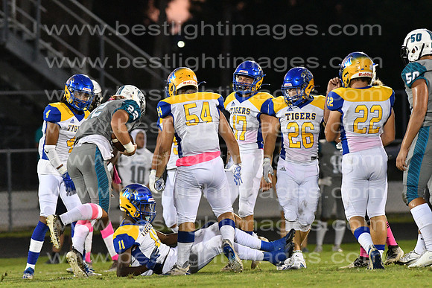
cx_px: 216
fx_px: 5401
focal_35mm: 450
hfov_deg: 4.6
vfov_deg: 3.1
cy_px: 144
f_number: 4.5
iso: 8000
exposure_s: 1/800
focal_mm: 300
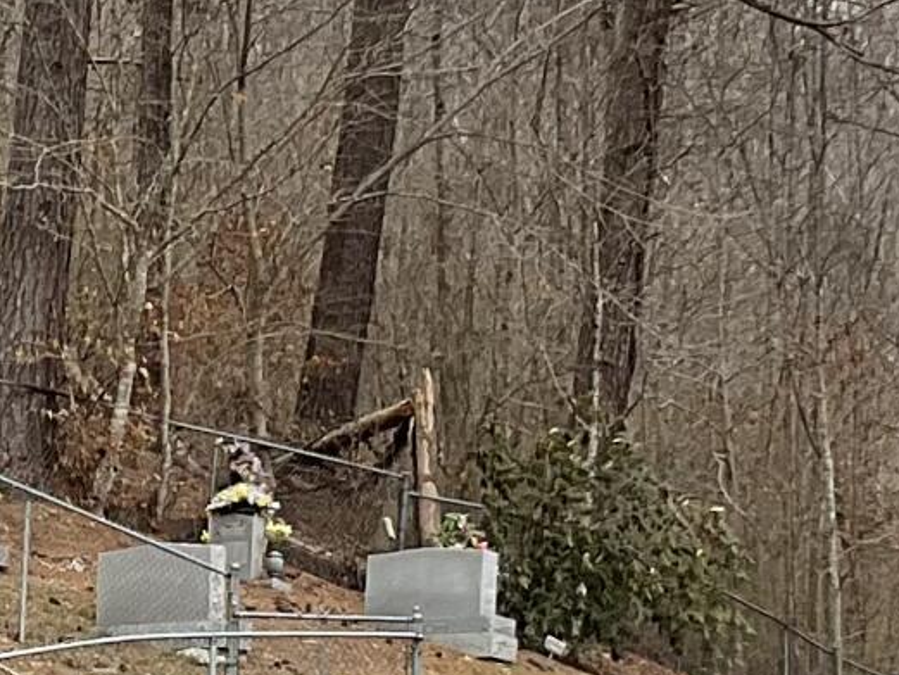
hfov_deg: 11.8
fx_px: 4338
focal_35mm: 167
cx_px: 102
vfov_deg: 8.9
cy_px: 432
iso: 16
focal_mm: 3
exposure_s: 1/534
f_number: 1.8
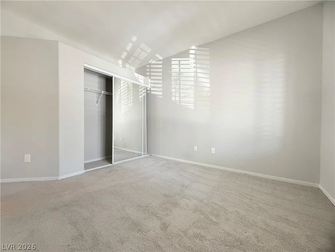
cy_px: 126
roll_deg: -0.2
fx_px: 135
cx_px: 168
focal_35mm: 14
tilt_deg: -0.5
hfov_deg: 102.1
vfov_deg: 85.7
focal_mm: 2.22
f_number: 2.2
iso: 250
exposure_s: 1/60
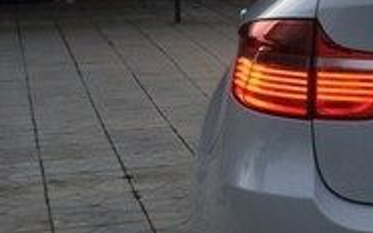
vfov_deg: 12.0
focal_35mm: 109
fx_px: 1107
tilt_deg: -9.4
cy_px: 103
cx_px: 578
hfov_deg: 17.1
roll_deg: -1.7
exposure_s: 1/50
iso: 50
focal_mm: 4.15
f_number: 2.2
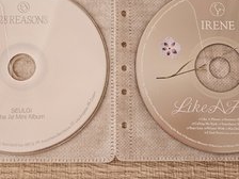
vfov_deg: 35.1
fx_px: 283
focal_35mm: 41
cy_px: 85
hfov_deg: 45.7
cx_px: 111
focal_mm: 5.4
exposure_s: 1/180
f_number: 1.8
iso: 100
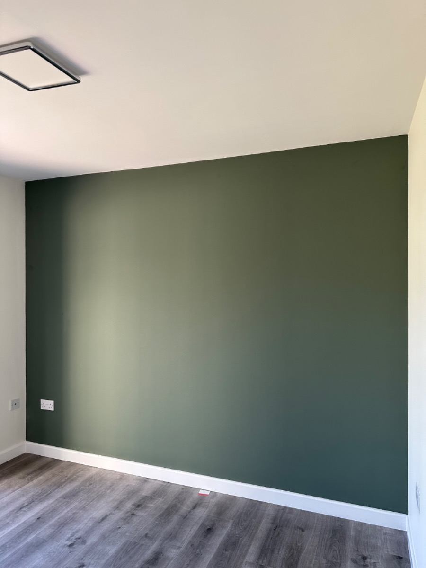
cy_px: 284
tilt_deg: -0.4
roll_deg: -0.3
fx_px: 394
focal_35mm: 24
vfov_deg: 71.6
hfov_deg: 56.8
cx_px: 213
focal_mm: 6.86
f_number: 1.78
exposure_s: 1/121
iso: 125
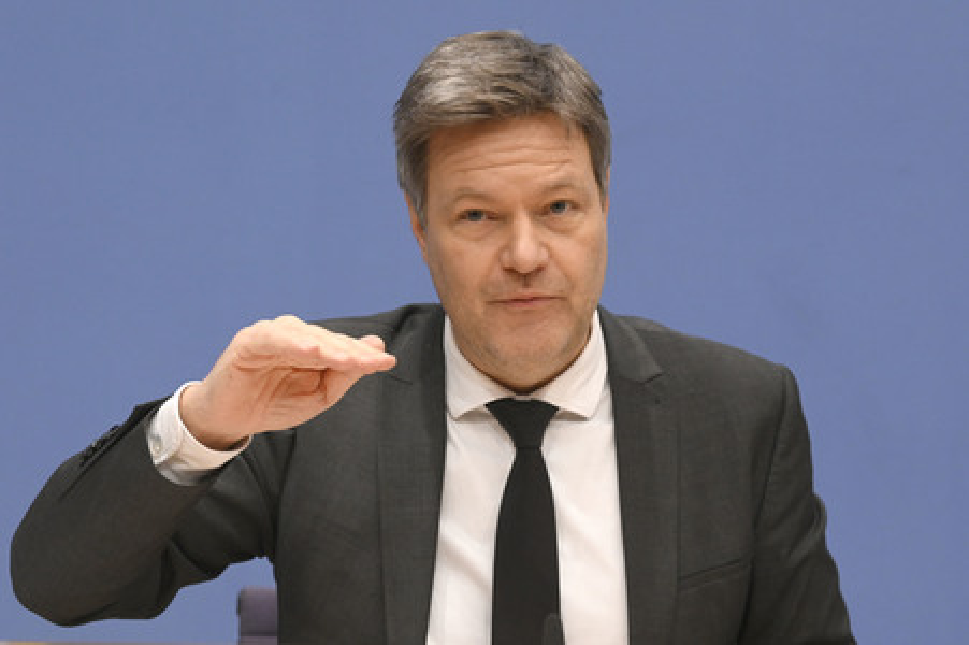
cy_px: 322
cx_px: 484
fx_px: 2743
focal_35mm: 102
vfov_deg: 13.4
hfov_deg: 20.0
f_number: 5.6
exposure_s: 1/500
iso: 4000
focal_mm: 102
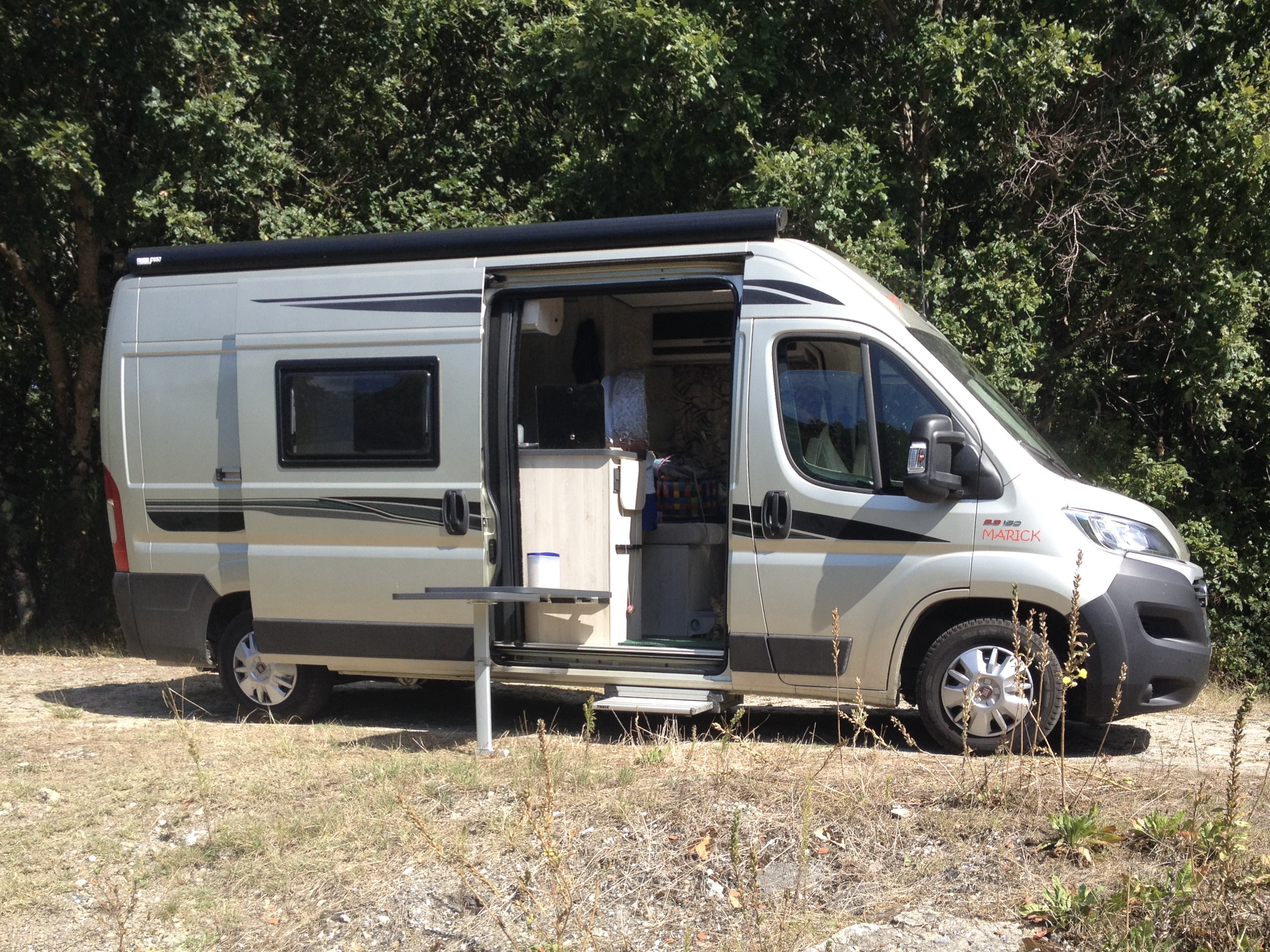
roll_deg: -1.0
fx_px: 1284
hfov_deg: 52.6
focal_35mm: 35
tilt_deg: +6.9
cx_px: 635
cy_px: 476
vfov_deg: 40.7
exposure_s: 1/863
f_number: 2.4
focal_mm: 4.28
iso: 50
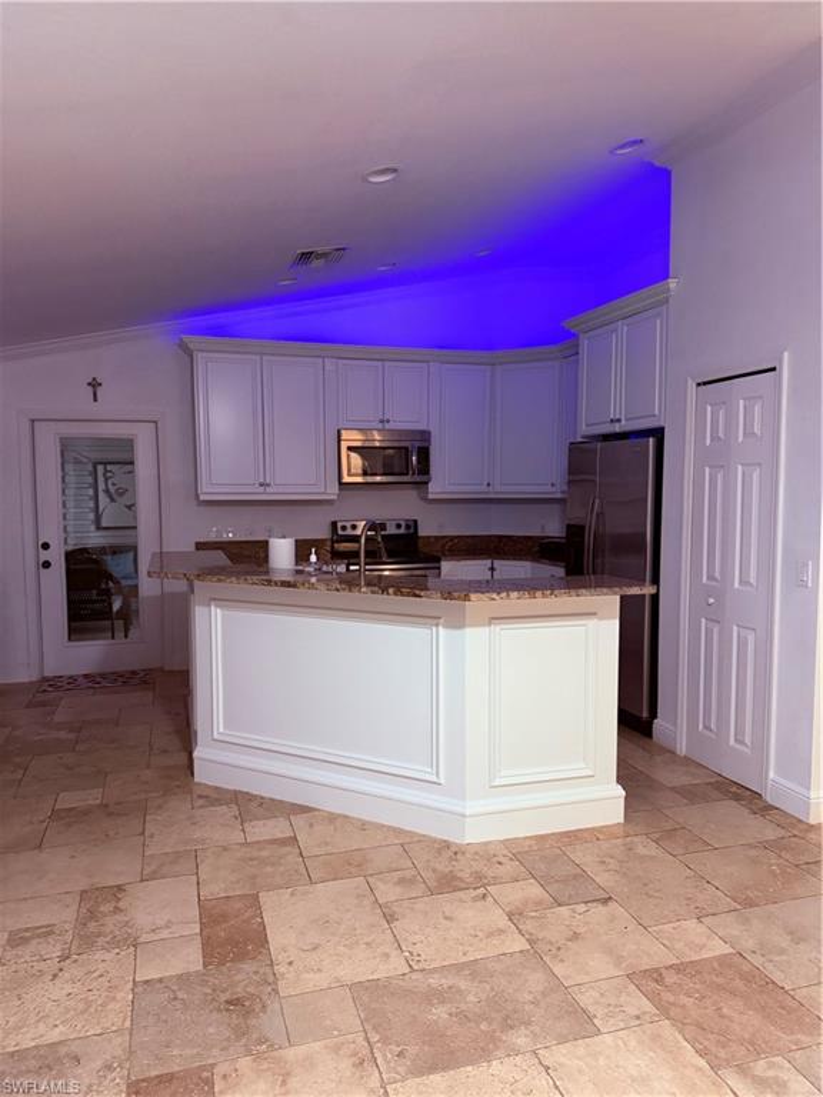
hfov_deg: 56.8
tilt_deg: -4.4
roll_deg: +0.7
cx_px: 412
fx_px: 761
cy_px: 548
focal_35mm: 24
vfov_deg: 71.6
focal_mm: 6.76
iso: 640
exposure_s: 1/40
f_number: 1.78
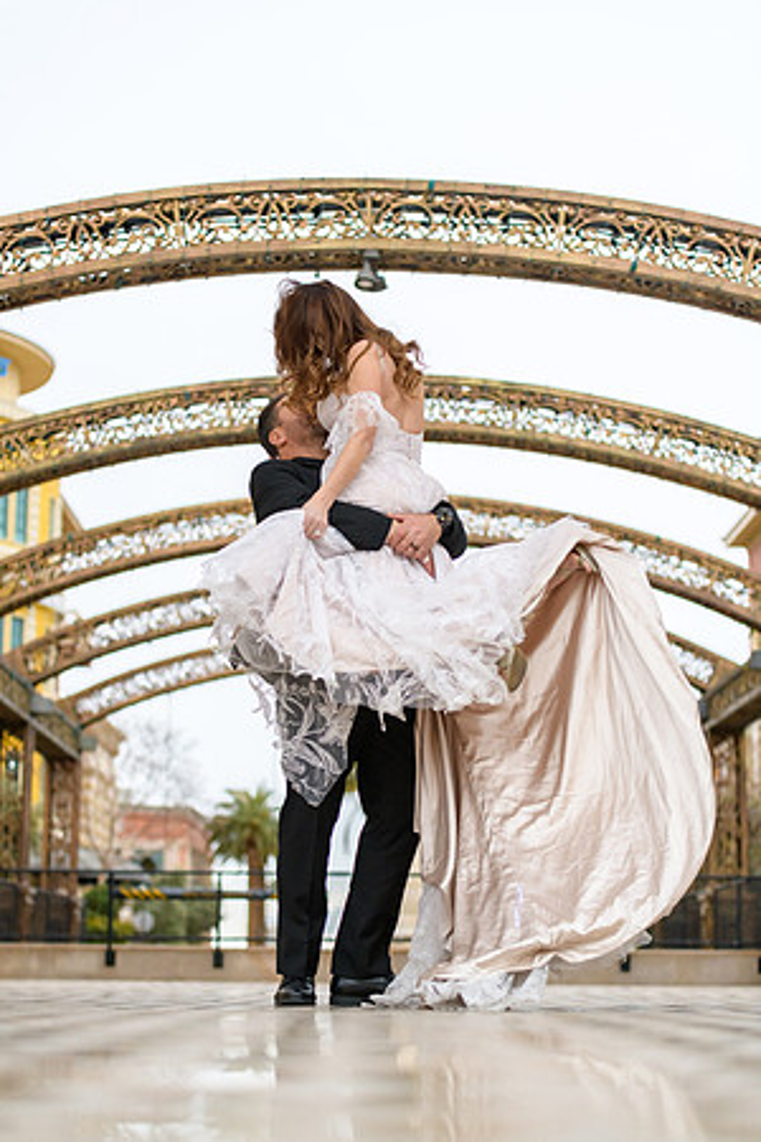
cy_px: 571
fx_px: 2219
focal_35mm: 70
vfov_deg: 28.8
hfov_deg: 19.5
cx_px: 380
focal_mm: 70
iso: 400
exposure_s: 1/3200
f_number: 2.8
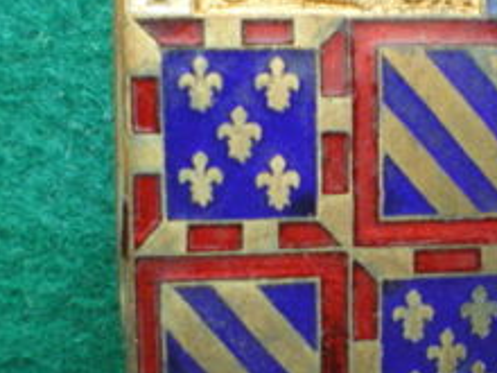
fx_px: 1192
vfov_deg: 17.7
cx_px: 355
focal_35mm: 83
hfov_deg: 23.4
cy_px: 240
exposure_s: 1/10
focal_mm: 6.3
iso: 400
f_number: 3.1
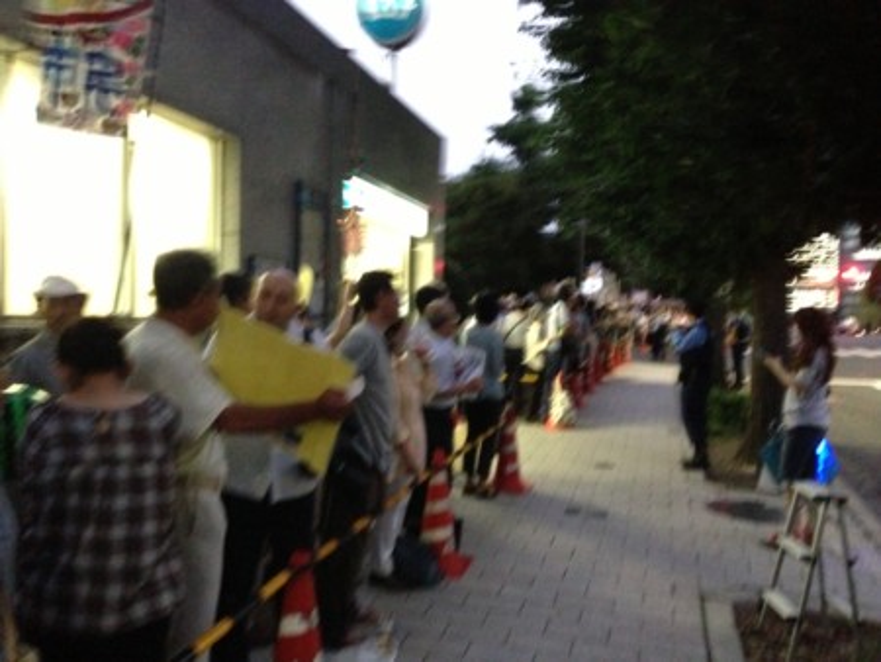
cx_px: 440
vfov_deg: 43.0
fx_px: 840
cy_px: 331
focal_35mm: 33
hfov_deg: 55.3
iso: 800
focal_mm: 4.13
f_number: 2.4
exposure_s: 1/15
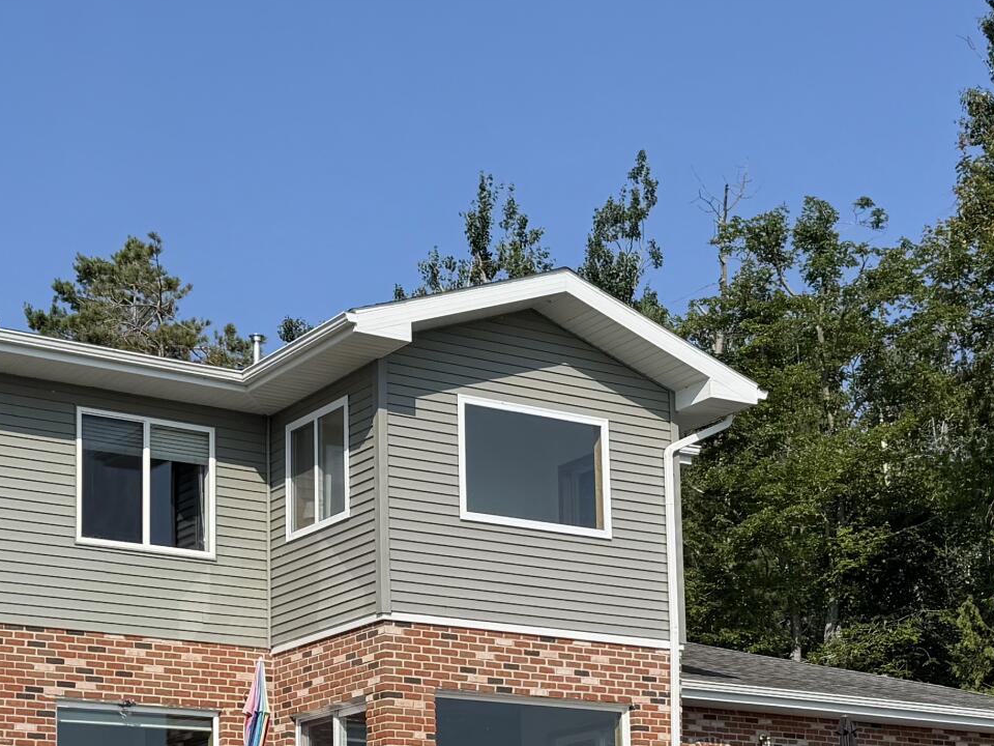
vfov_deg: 19.3
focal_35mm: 75
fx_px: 2154
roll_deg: +1.1
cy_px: 686
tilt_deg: +9.1
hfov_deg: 25.9
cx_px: 405
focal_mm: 6.76
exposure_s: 1/5319
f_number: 1.78
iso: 80
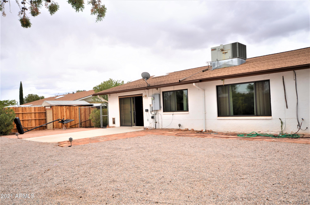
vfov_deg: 47.7
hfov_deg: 67.5
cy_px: 102
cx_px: 155
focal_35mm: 27
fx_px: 232
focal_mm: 18
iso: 100
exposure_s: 1/250
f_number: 9
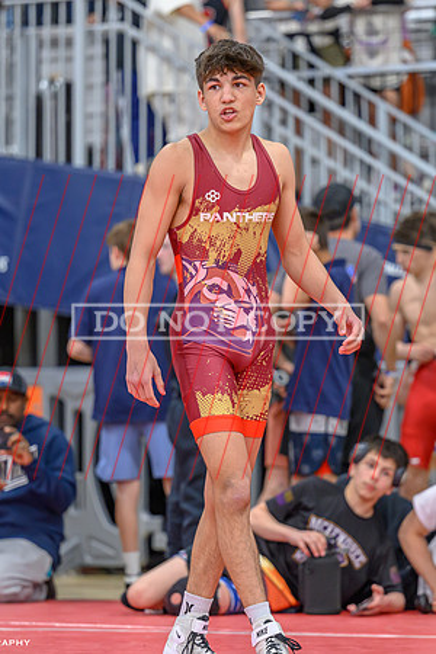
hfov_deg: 6.6
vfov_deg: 9.9
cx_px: 224
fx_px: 3771
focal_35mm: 208
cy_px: 321
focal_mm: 135
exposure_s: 1/640
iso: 2800
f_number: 2.8
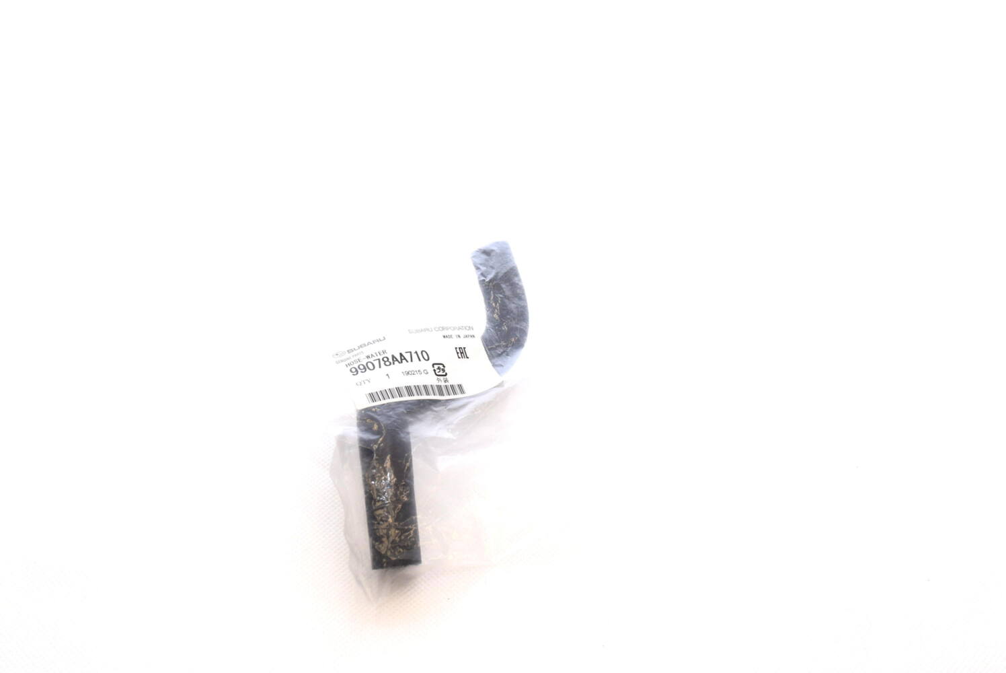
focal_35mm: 46
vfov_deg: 29.0
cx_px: 503
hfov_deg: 42.3
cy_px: 336
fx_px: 1300
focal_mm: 31
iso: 320
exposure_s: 1/250
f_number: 8
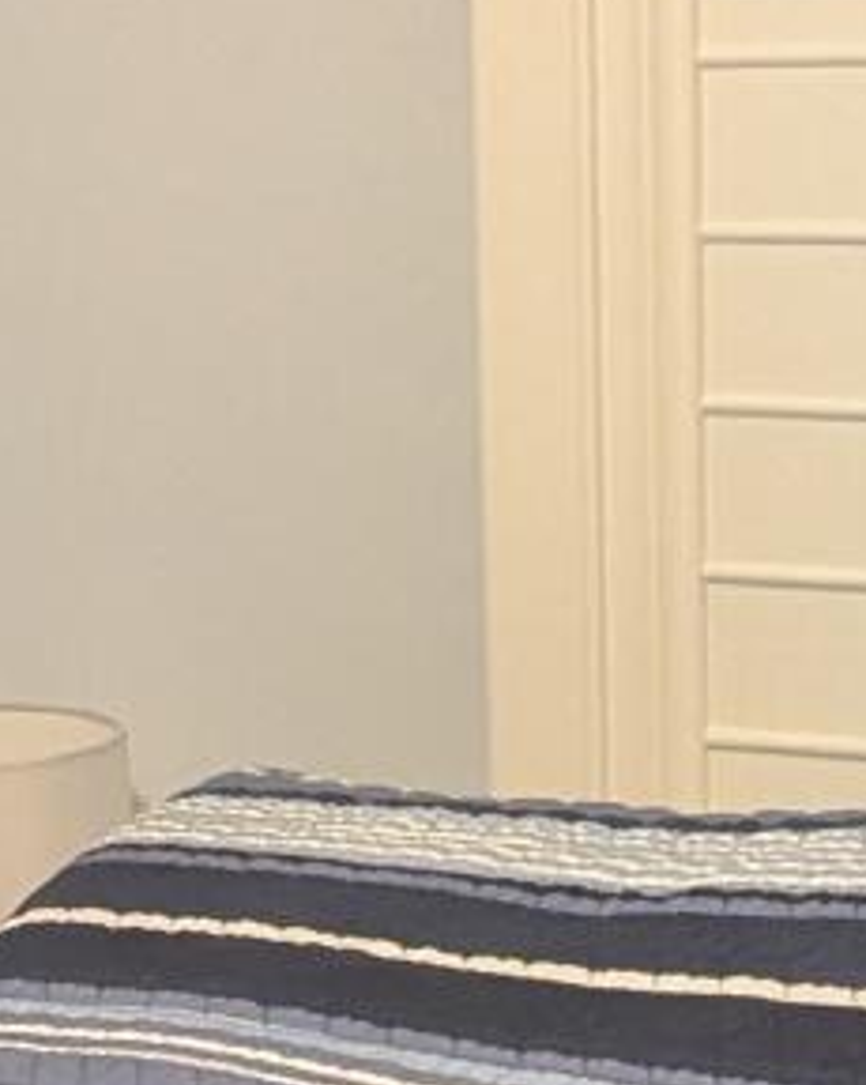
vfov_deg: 11.5
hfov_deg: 9.4
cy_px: 1390
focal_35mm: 163
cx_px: 168
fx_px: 5228
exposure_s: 1/120
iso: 1676
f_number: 1.85
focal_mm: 6.81
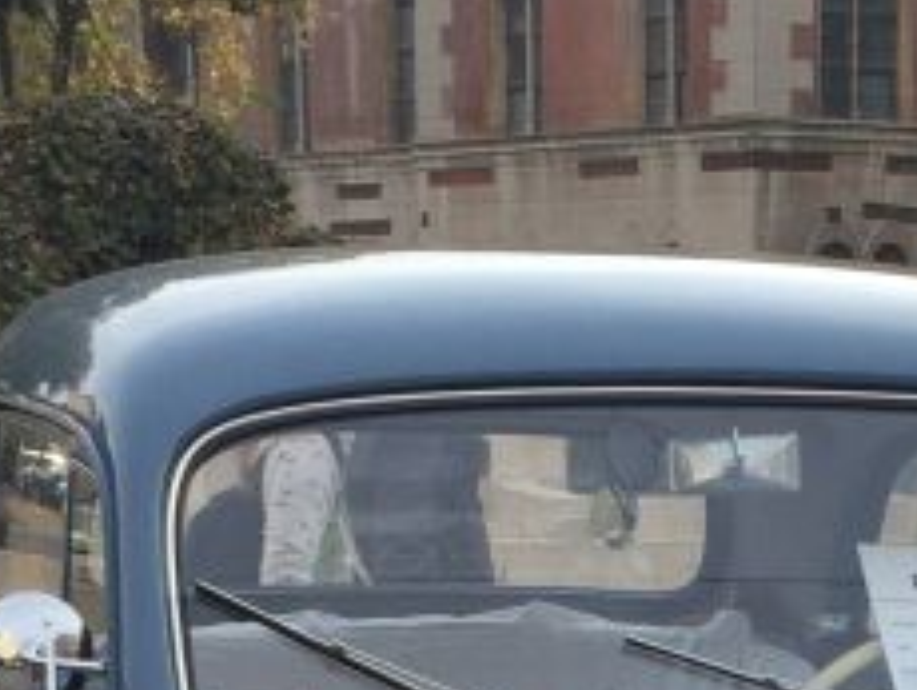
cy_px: 1065
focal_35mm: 129
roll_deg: +1.0
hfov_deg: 15.1
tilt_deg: -11.2
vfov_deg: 11.0
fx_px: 3421
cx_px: 769
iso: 32
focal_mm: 4.15
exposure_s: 1/989
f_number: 2.2
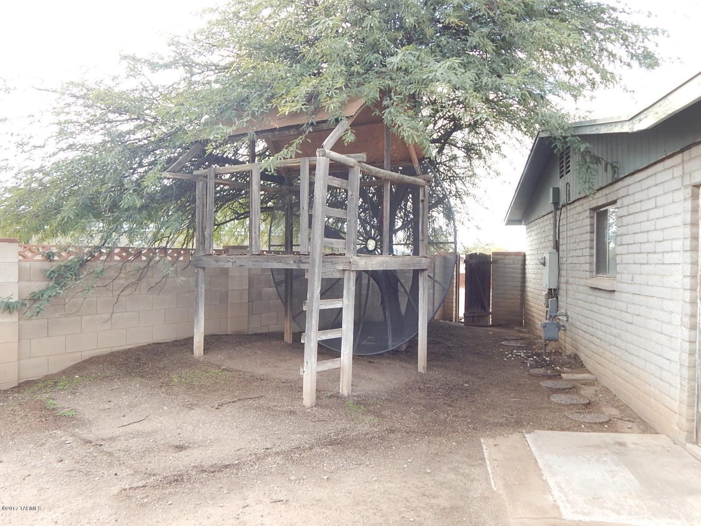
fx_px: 567
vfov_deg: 49.7
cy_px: 263
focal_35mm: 28
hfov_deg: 63.4
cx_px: 350
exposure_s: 1/160
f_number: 3.2
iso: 125
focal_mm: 5.1
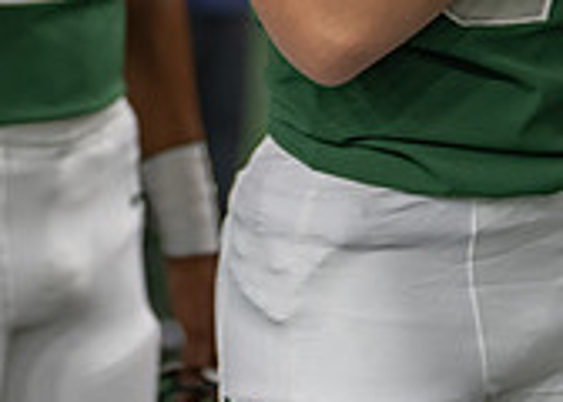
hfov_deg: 11.1
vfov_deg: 7.8
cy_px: -231
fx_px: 2894
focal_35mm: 181
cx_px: 248
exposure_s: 1/500
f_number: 1.2
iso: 160
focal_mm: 50
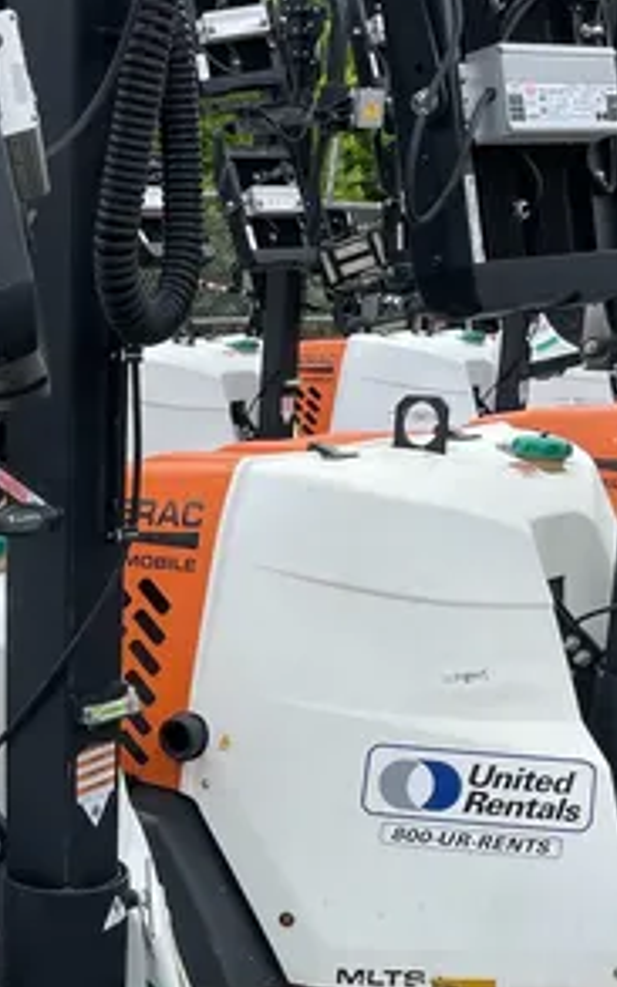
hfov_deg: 18.0
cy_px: 878
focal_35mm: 69
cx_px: -115
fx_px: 1857
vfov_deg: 28.7
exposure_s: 1/1887
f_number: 1.6
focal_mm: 4.2
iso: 32
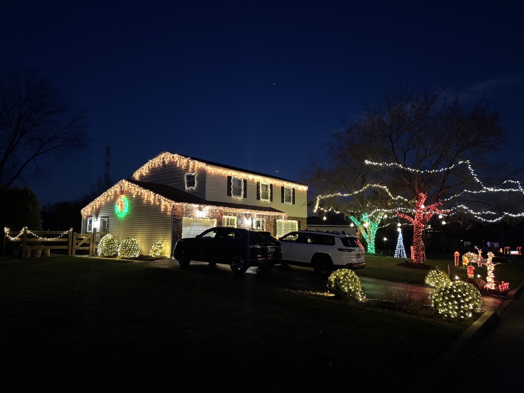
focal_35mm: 24
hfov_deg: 71.6
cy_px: 196
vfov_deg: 56.8
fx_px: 363
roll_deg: +0.3
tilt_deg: +6.2
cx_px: 262
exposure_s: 1/30
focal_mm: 6.76
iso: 1600
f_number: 1.78
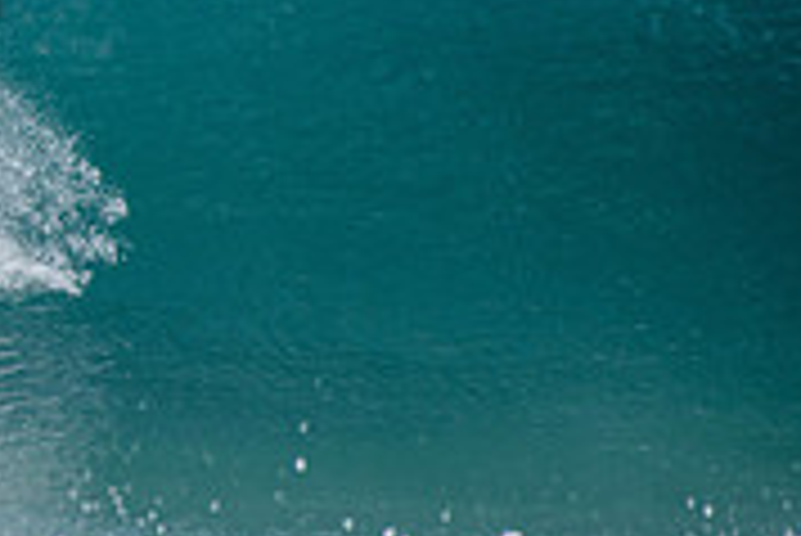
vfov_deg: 0.8
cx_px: -472
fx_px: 36185
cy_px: -83
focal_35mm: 1625
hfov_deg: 1.3
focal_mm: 500
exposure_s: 1/2000
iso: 160
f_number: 5.6
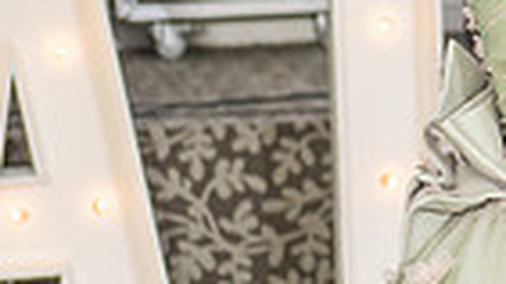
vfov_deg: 4.0
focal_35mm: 301
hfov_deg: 7.0
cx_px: 843
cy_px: 31
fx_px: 4035
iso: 500
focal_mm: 70
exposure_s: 1/200
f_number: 3.5
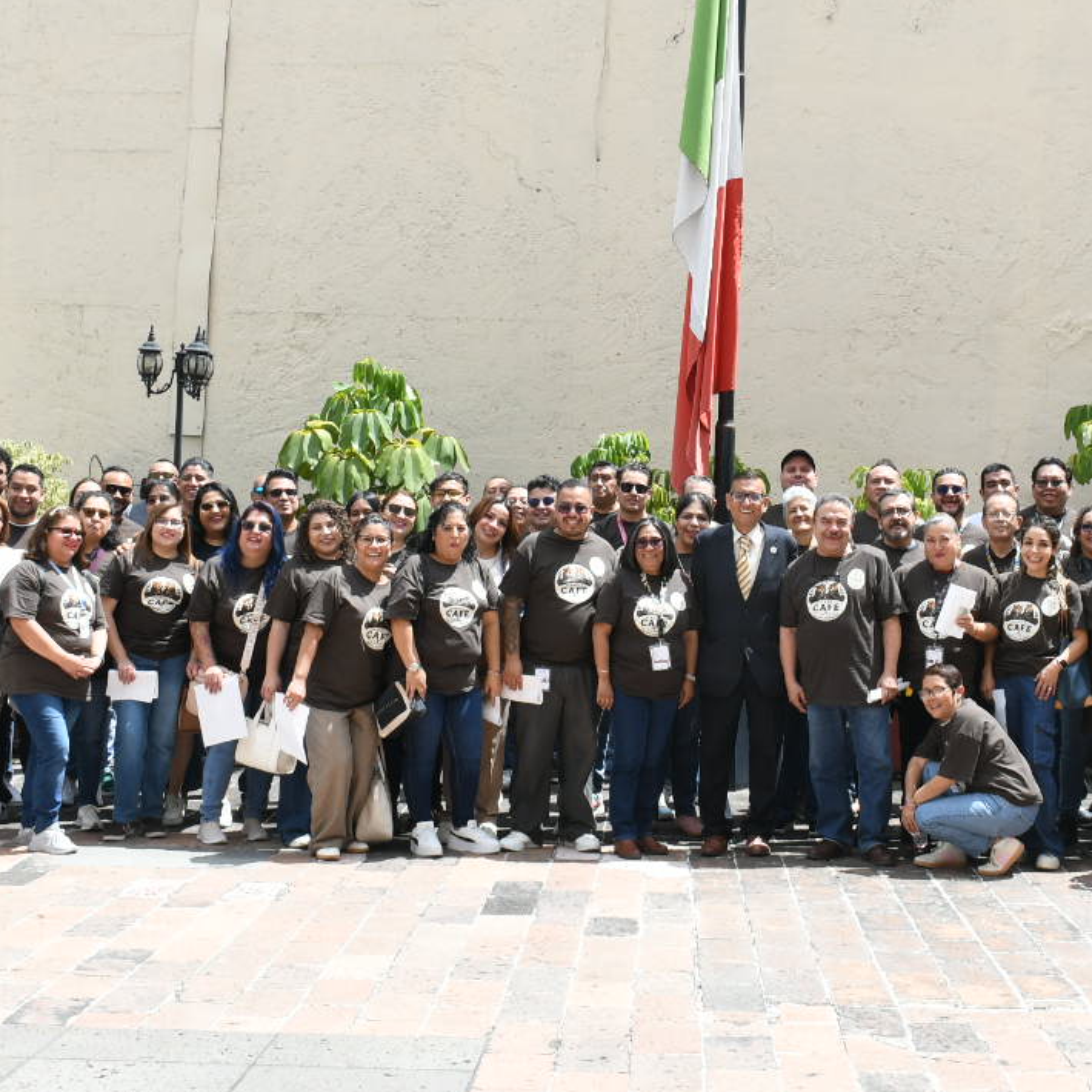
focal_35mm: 64
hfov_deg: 26.8
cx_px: 692
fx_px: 2284
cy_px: 334
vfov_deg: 26.7
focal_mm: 22
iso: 160
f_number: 10
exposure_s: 1/125
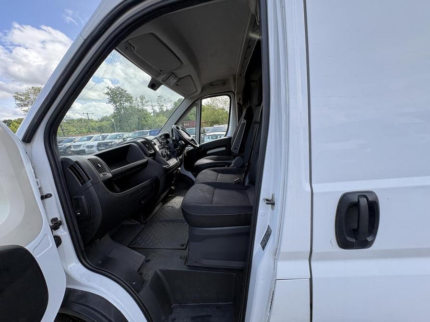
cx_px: 215
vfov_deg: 85.7
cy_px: 161
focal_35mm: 14
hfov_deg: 102.1
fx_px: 174
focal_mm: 2.22
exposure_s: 1/236
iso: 40
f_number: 2.2
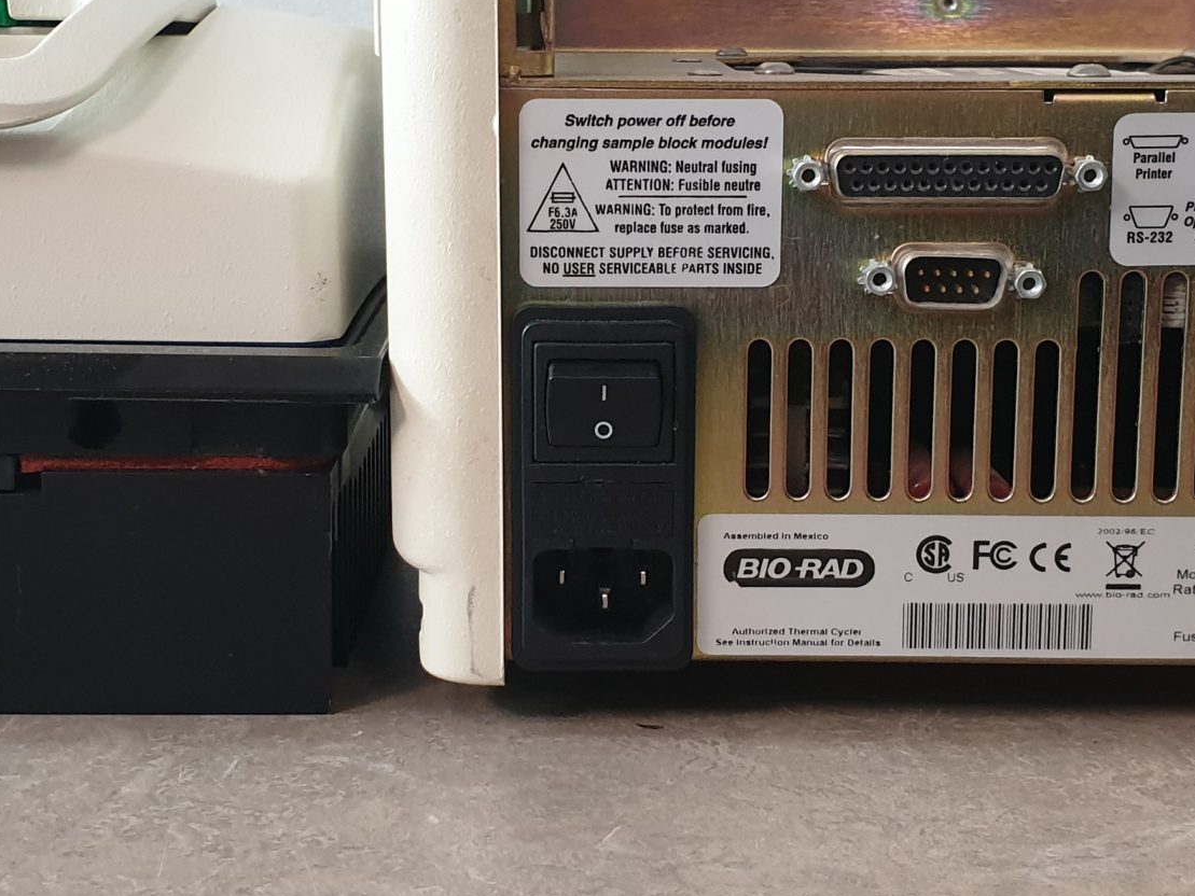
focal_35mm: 60
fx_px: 2072
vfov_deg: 24.4
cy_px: 366
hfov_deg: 32.2
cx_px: 616
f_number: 2.4
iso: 250
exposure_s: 1/50
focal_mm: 4.3
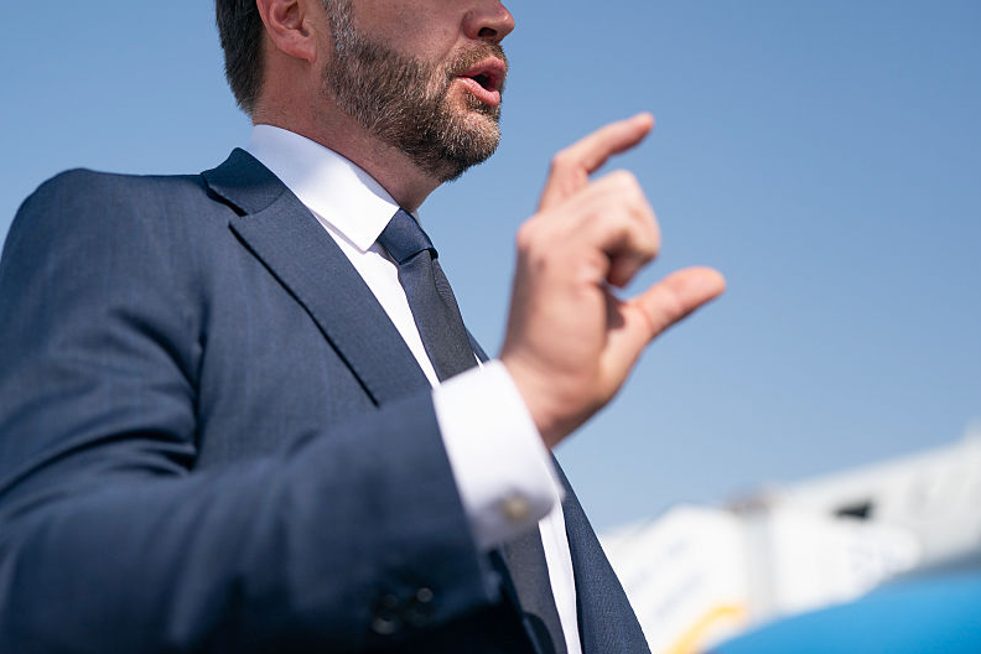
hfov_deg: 37.3
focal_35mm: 53
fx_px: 1444
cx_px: 365
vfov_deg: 25.4
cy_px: 243
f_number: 2
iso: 200
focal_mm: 41
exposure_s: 1/8000
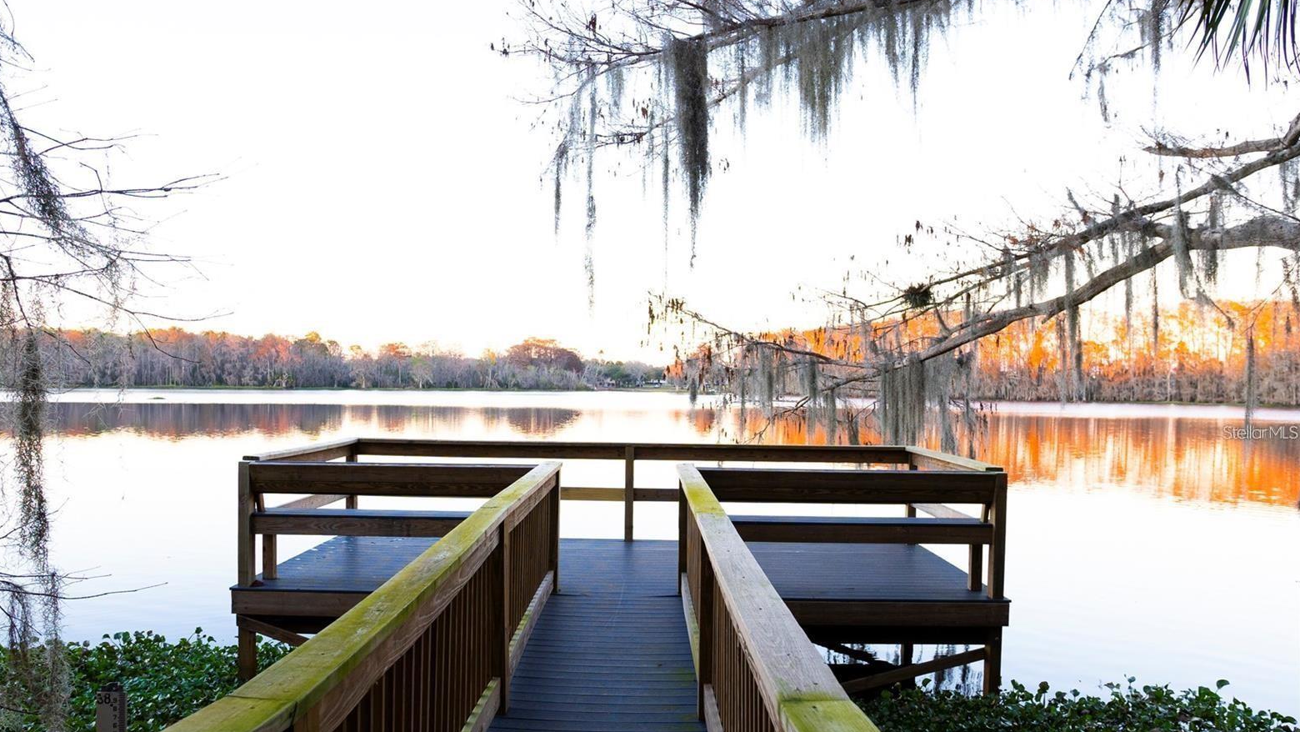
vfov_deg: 40.1
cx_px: 635
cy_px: 432
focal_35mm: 29
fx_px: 1000
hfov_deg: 66.1
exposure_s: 1/60
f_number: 4
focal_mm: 18
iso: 100
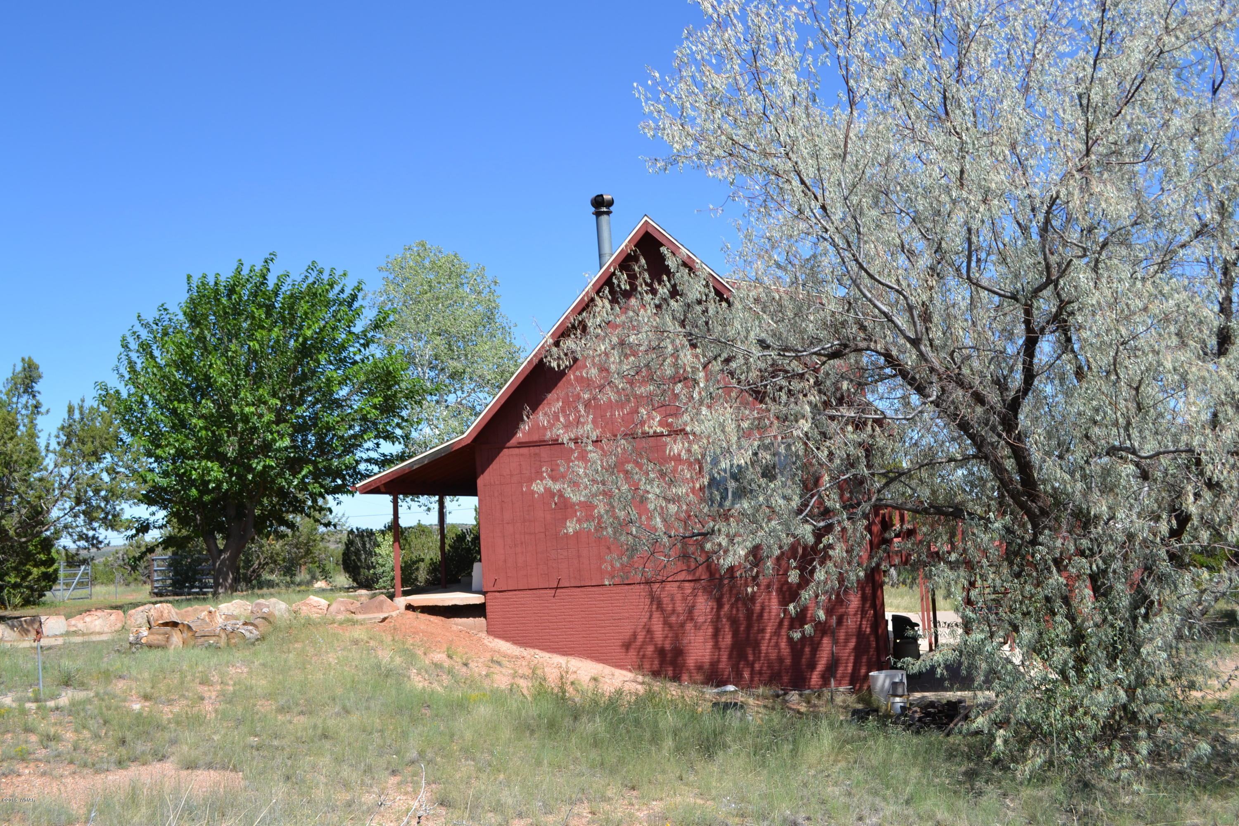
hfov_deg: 53.1
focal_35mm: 36
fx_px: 1239
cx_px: 620
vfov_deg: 36.9
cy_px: 413
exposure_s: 1/250
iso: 100
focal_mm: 24
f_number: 8
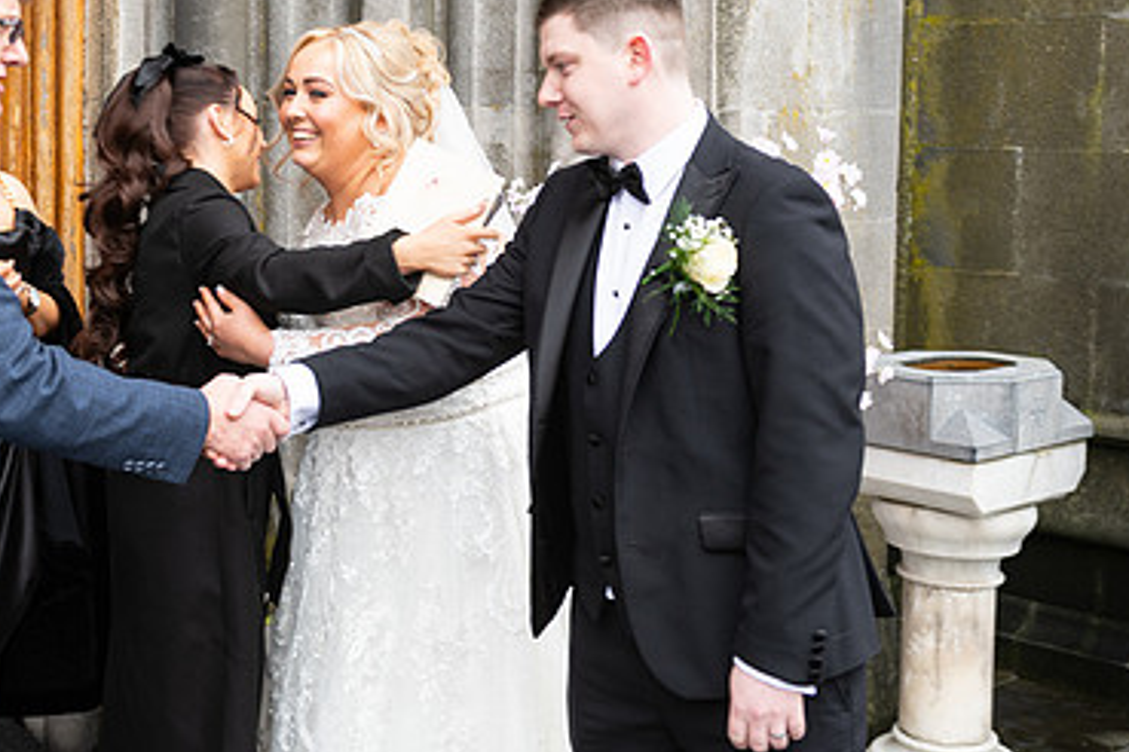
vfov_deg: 24.5
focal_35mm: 55
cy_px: 243
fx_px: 1725
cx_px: 447
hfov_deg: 36.1
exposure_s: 1/160
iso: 125
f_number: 3.5
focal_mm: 35
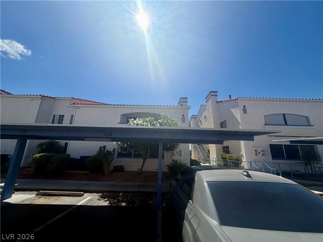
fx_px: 131
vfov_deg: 85.7
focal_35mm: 14
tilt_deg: +14.9
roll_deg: -2.0
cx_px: 162
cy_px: 121
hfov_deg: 102.1
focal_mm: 2.22
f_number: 2.2
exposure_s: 1/1698
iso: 25
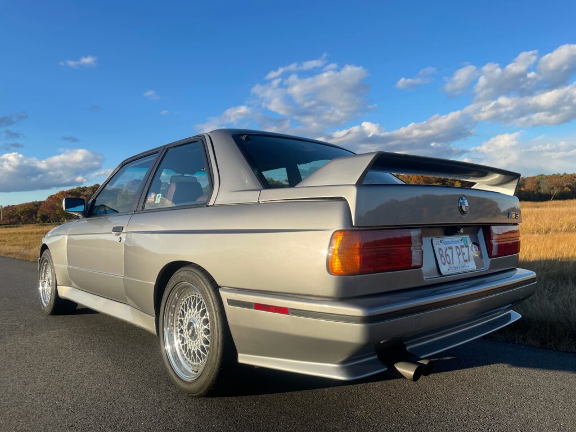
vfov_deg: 53.1
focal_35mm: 26
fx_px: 433
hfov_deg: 67.3
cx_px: 288
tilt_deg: -0.1
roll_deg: +2.9
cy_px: 216
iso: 32
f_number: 1.6
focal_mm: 4.2
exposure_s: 1/2506
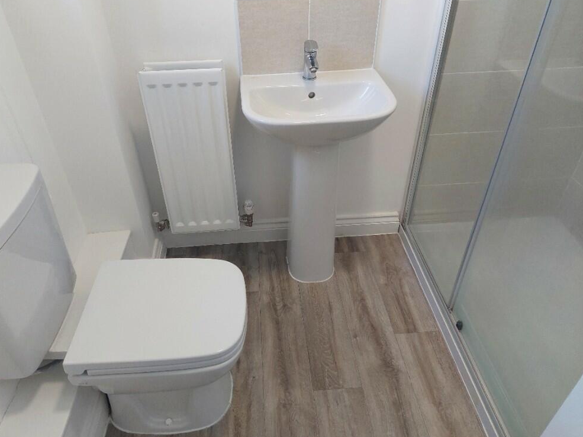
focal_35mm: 26
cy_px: 218
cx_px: 281
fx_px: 438
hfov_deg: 67.3
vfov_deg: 53.0
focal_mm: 5.23
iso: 160
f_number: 1.8
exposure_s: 1/100
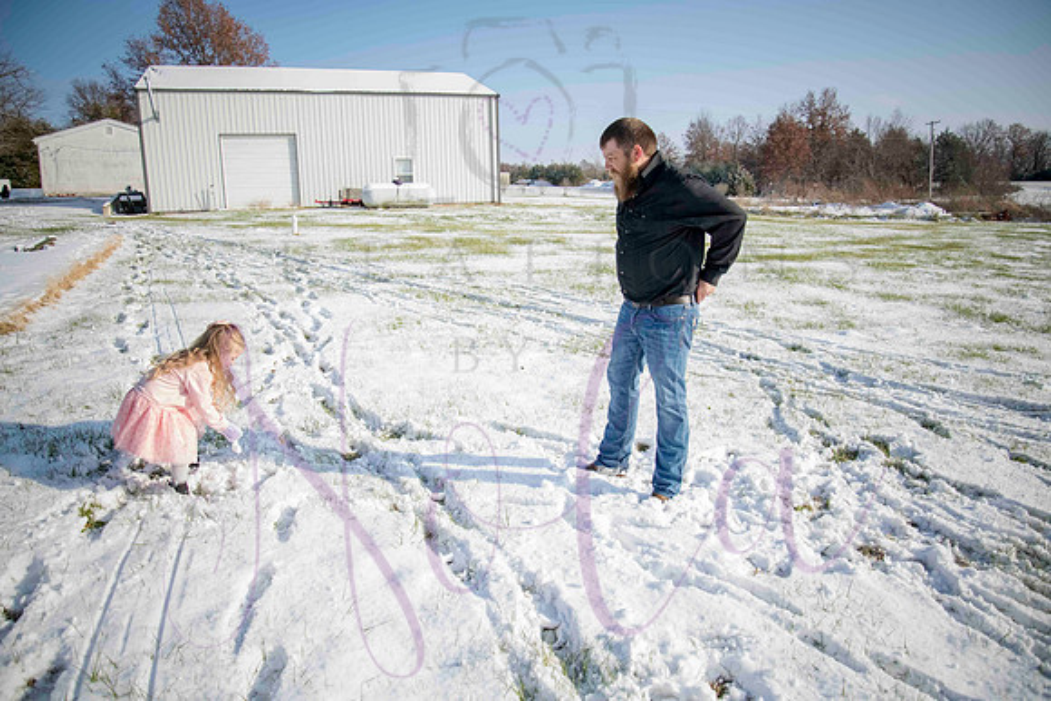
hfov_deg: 73.7
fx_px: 701
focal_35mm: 24
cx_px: 526
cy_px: 350
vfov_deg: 53.2
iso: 800
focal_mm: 24
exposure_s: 1/2500
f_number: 5
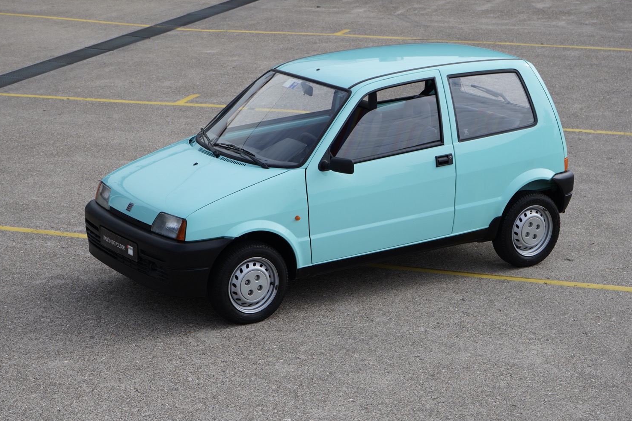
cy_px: 214
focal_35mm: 91
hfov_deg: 22.4
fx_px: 1598
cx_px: 317
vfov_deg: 15.0
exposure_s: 1/320
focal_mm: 70
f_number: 8
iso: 100
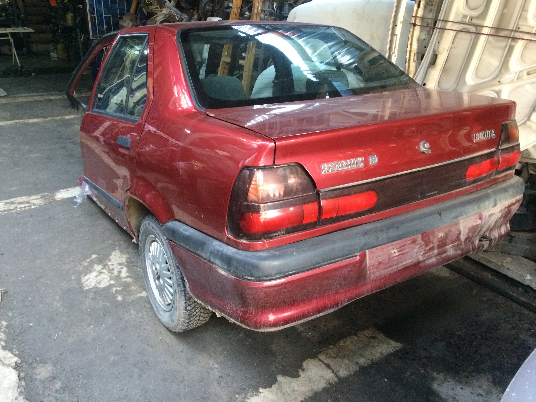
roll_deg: -1.7
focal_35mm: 29
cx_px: 268
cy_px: 201
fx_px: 449
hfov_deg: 61.7
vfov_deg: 48.2
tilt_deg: -23.4
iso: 320
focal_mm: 4.15
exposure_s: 1/25
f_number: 2.2
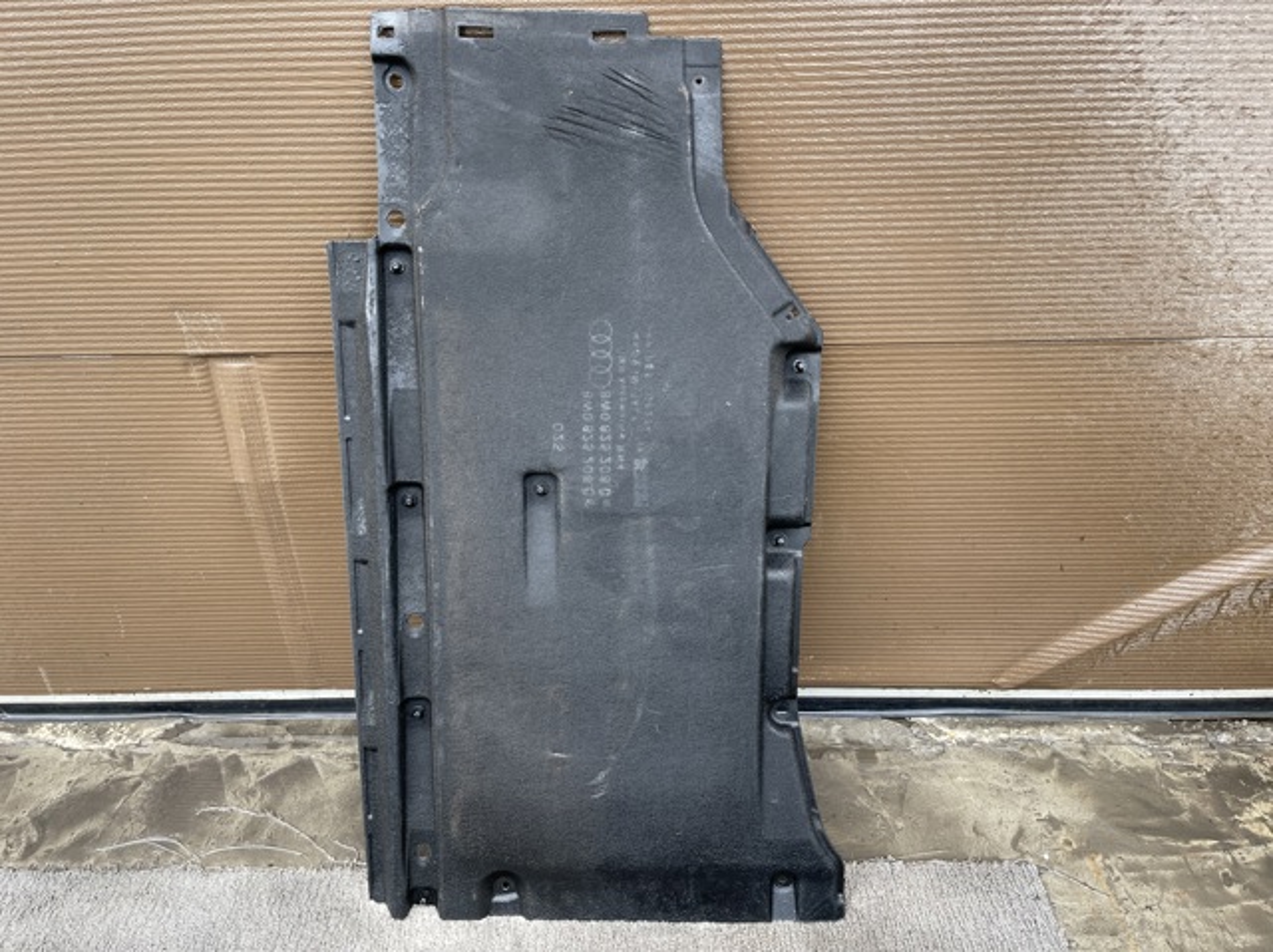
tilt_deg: -30.1
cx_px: 636
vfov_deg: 54.8
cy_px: 476
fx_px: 919
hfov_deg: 69.4
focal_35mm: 25
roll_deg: +0.7
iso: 32
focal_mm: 5.1
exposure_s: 1/121
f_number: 1.6
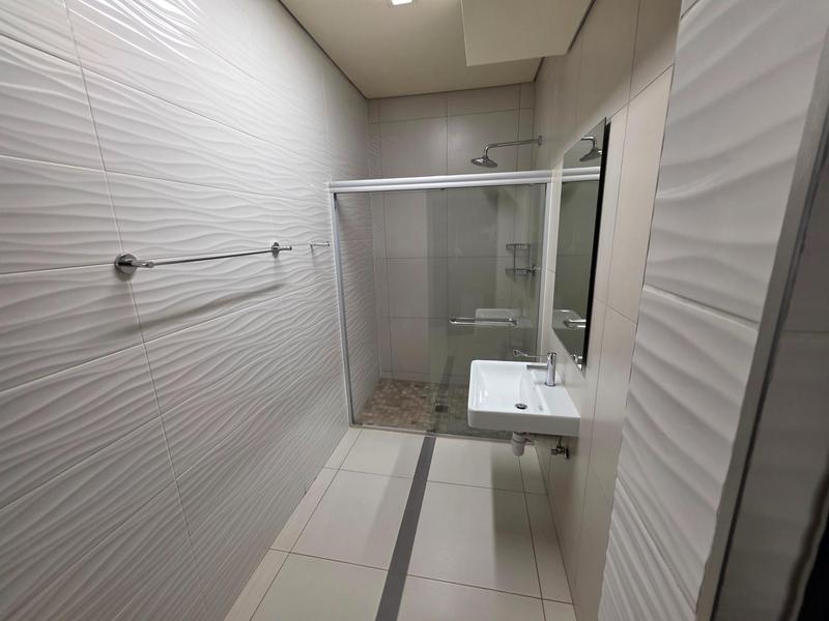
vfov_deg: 89.9
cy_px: 310
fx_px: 311
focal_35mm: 13
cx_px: 414
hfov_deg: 106.2
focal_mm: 2.2
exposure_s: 1/100
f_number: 1.9
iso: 200
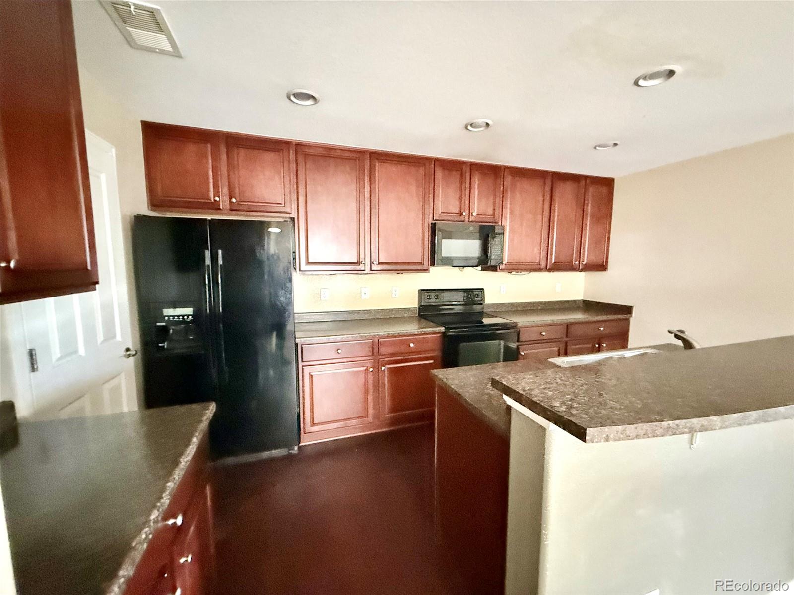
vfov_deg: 85.7
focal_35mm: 14
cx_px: 397
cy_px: 298
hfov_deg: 102.1
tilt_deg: -6.2
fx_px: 321
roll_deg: +0.3
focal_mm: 2.22
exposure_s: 1/15
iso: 2500
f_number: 2.2
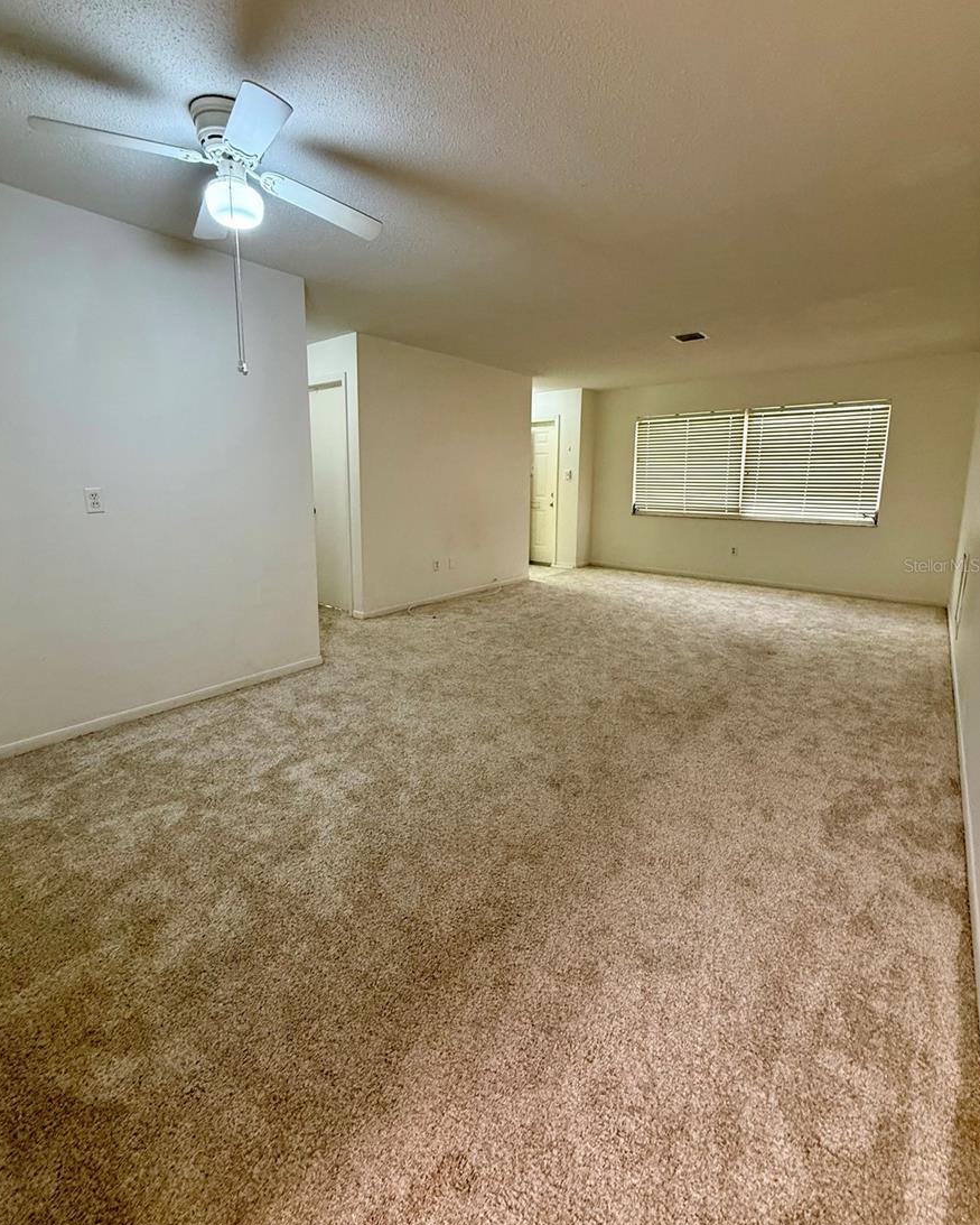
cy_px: 565
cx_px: 479
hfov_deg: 84.1
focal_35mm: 15
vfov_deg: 96.6
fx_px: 544
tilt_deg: -8.0
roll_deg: -0.3
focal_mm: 2.22
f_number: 2.2
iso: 320
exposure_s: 1/60
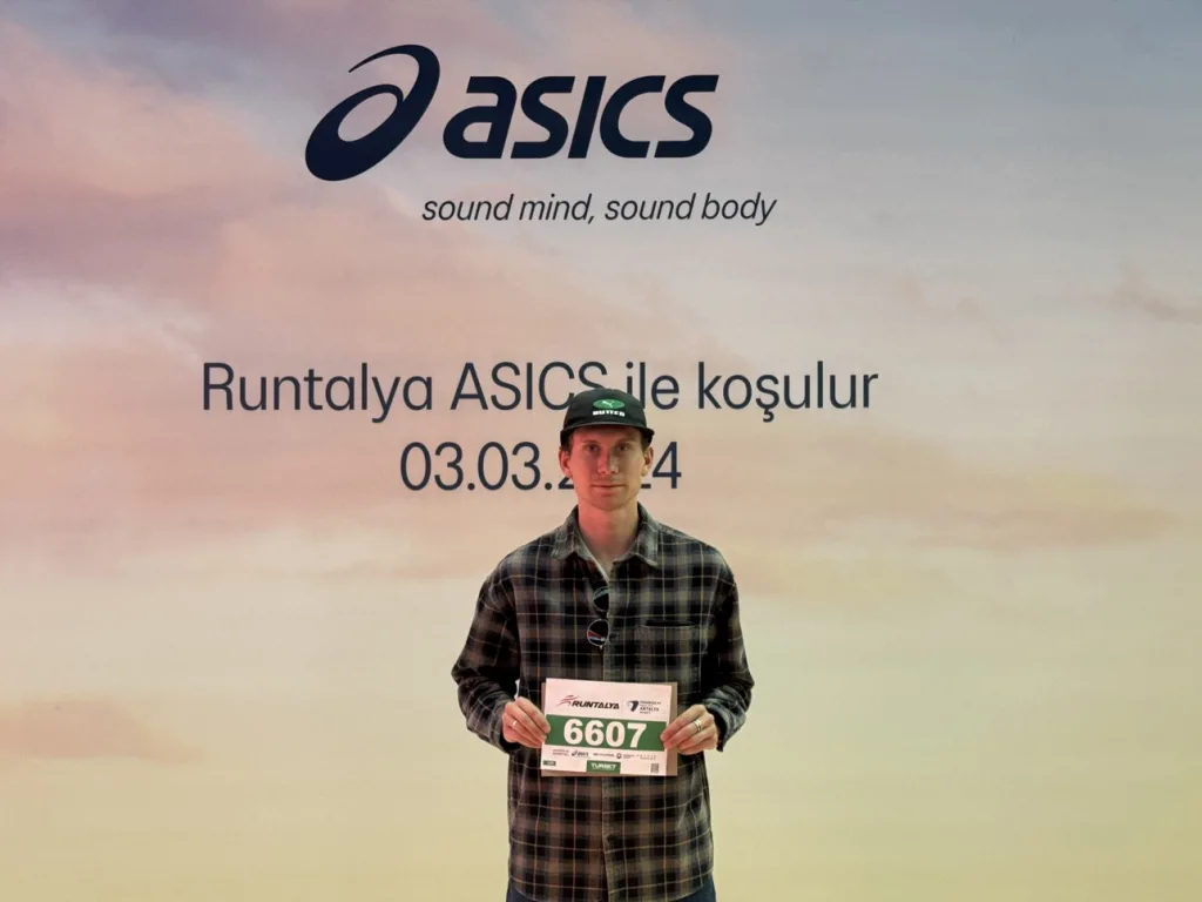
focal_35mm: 48
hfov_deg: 39.7
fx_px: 1667
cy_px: 451
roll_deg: +0.5
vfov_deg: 30.3
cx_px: 601
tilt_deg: -0.3
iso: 250
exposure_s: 1/50
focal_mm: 6.76
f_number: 1.78
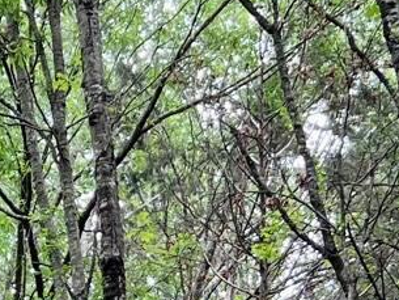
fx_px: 1983
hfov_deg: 11.1
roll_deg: +1.5
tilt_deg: +12.9
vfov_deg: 8.2
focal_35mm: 172
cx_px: -188
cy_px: 616
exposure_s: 1/175
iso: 50
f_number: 1.5
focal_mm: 5.7
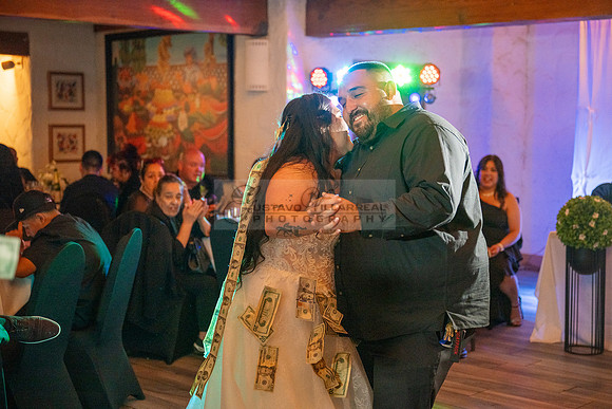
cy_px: 204
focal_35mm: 56
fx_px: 952
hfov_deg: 35.6
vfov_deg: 24.2
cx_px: 306
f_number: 2.8
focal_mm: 56
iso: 1600
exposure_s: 1/160
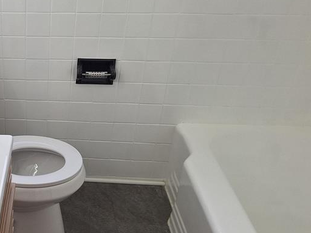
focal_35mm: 46
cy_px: 118
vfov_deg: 31.5
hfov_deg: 37.6
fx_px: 413
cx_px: 13
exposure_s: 1/60
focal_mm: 5.54
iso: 64
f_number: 1.8
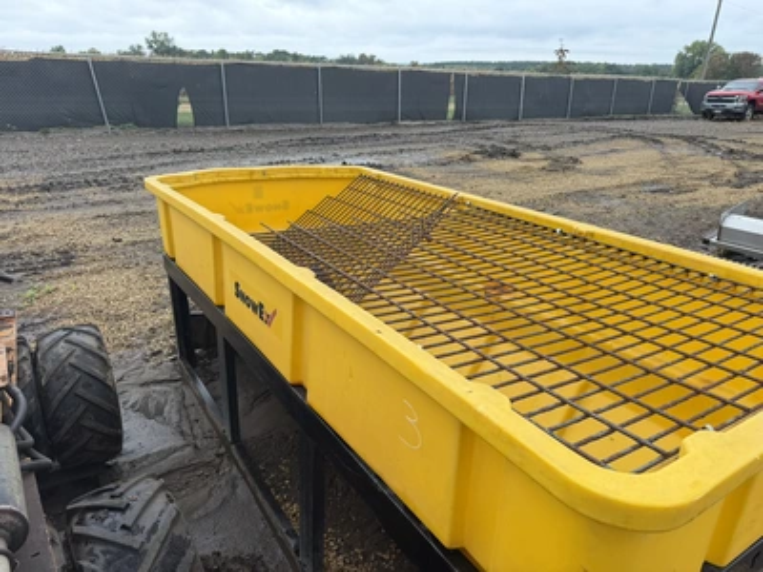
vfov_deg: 56.8
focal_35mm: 24
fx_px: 529
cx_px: 382
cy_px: 286
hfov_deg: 71.6
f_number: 1.78
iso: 80
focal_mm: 6.76
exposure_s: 1/521
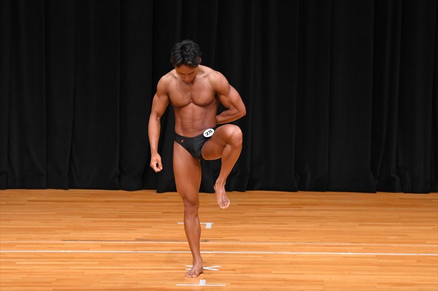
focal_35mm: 270
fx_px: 3283
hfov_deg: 7.6
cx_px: 219
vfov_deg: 5.1
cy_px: 146
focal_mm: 180
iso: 4000
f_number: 5.6
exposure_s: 1/400
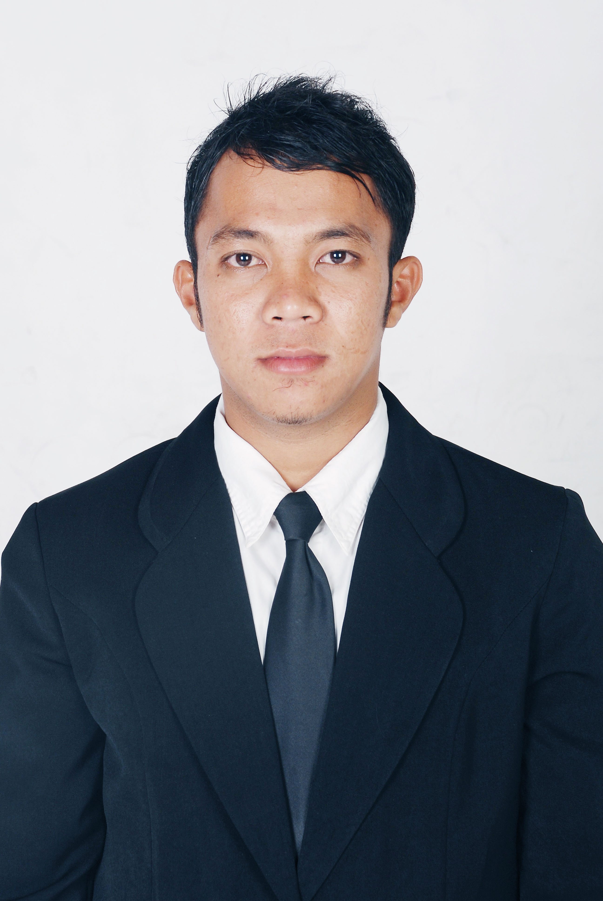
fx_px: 2480
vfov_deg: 20.6
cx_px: 302
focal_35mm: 99
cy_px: 450
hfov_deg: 13.9
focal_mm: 66
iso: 200
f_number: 9
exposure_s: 1/100
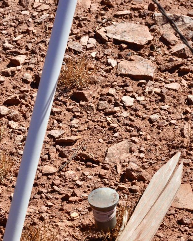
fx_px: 957
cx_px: 67
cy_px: 157
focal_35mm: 134
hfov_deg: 11.5
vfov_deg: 14.4
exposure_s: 1/500
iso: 320
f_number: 11
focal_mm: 60
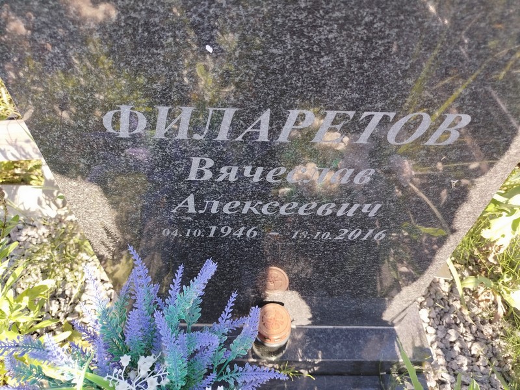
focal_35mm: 24
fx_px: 361
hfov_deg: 71.6
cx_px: 260
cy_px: 195
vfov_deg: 56.8
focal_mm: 5.31
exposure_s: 1/130
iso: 50
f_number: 1.7
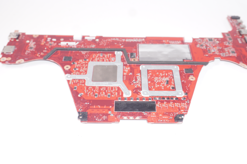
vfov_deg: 32.9
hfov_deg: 47.8
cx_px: 135
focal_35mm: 41
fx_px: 278
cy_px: 80
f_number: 5.6
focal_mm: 23
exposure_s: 1/160
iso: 320
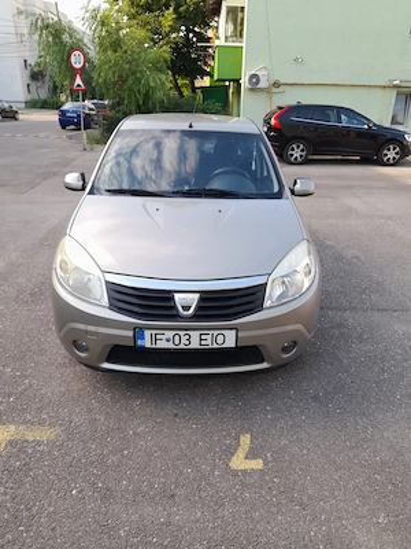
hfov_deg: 54.9
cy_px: 274
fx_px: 396
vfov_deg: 69.4
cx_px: 206
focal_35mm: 25
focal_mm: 4.6
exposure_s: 1/100
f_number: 2
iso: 20
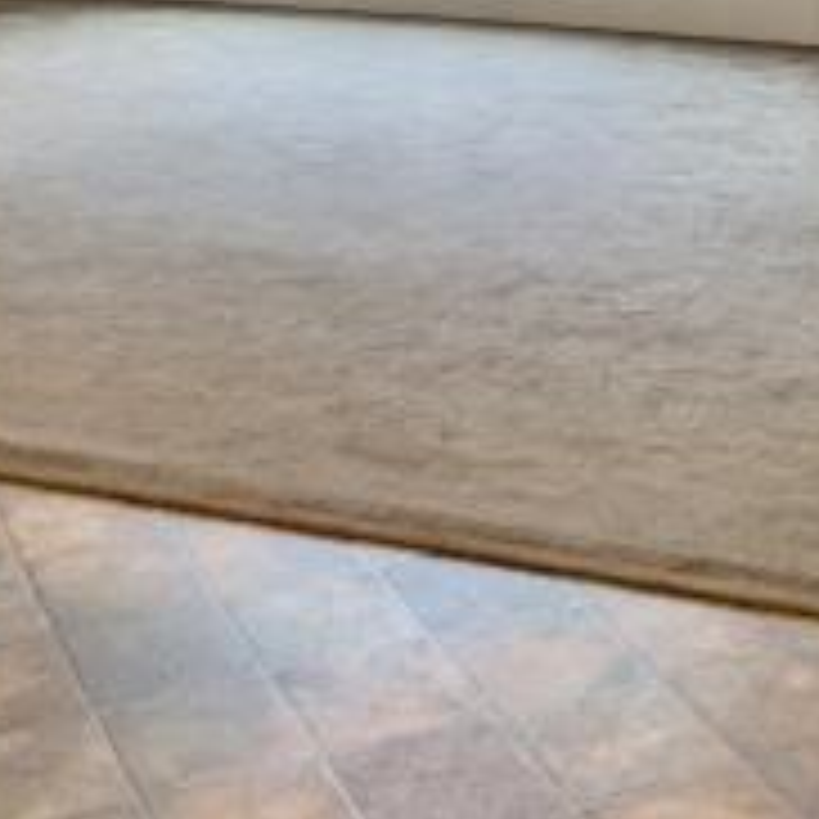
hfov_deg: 21.3
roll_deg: +0.8
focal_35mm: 81
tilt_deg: -2.9
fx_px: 2168
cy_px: -256
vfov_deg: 19.6
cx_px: 513
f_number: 1.8
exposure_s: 1/60
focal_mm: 4.25
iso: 250
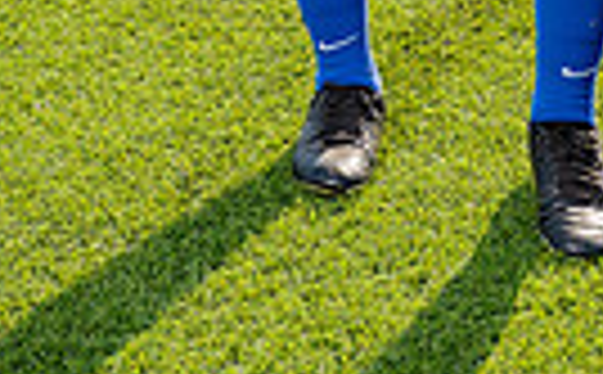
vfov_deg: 6.8
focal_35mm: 182
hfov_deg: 11.5
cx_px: 320
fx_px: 2983
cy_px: -554
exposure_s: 1/250
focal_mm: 53
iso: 320
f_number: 10
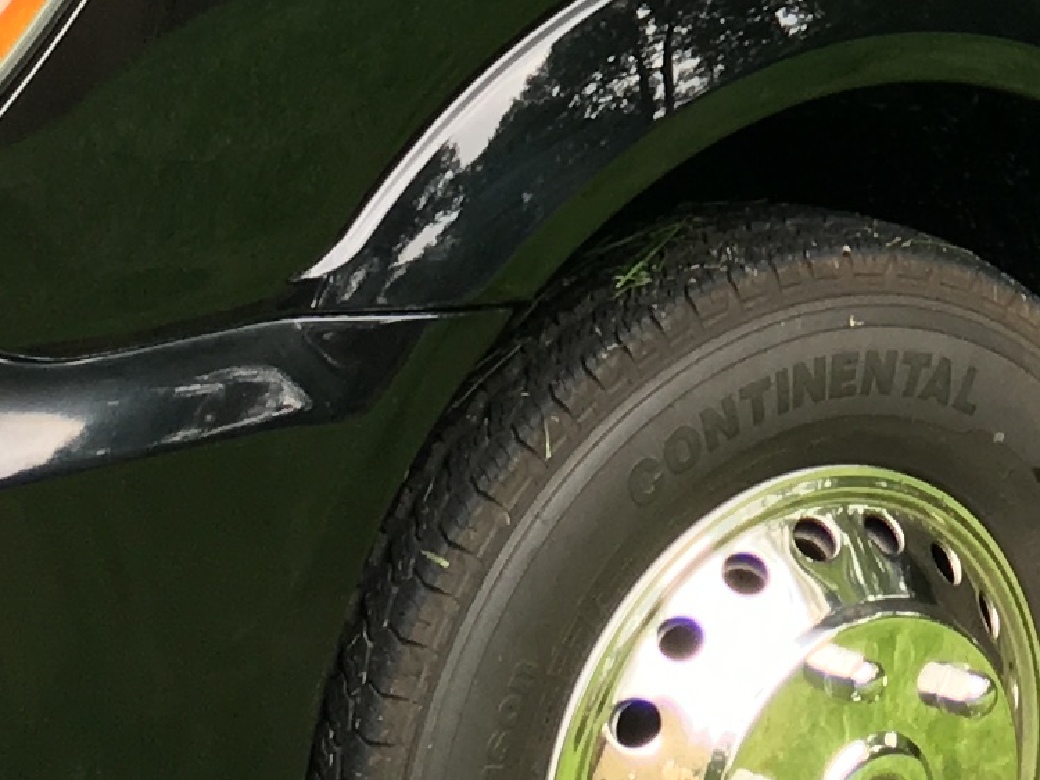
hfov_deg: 12.3
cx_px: 1342
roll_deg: -3.2
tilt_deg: -2.7
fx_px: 4685
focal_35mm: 156
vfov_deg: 9.1
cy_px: -633
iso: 32
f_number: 2.2
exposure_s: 1/60
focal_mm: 4.15
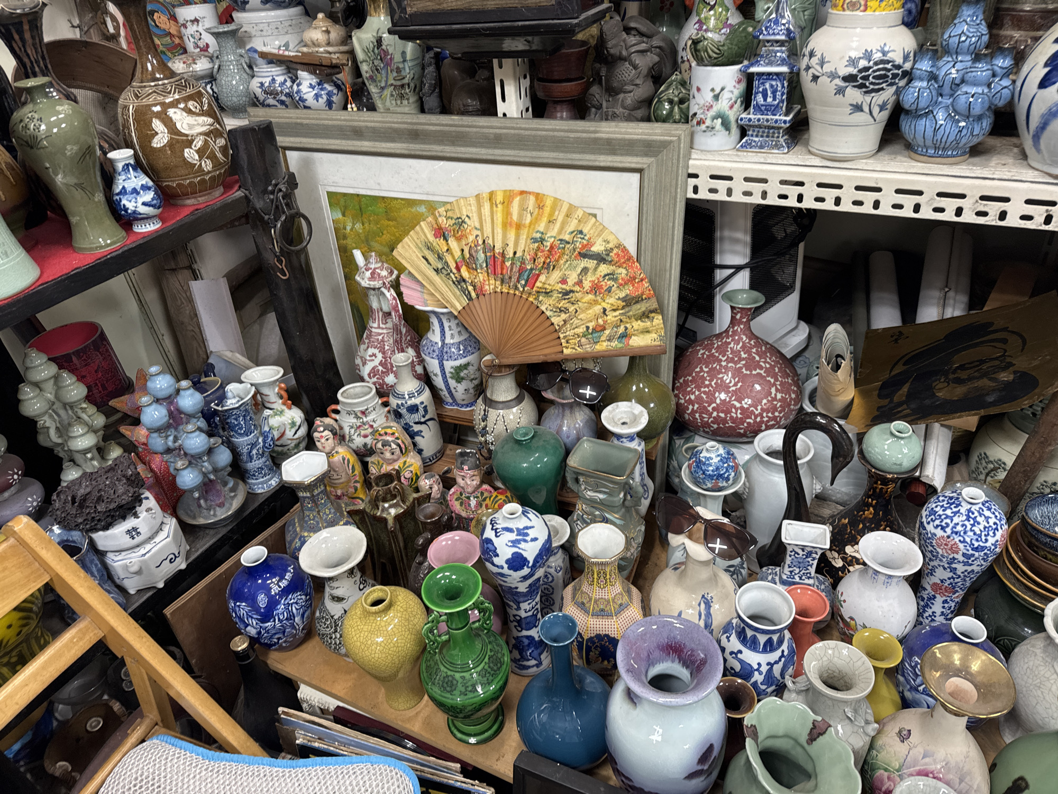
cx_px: 529
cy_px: 397
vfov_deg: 56.8
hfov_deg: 71.6
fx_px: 734
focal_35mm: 24
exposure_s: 1/60
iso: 125
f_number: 1.78
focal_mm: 6.76
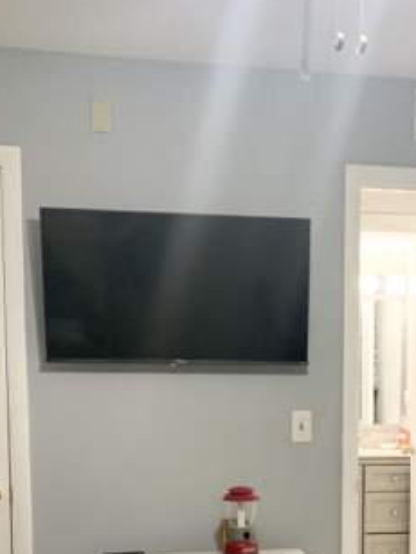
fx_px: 865
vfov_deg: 34.7
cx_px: 324
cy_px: 419
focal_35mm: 54
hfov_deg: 26.6
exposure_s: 1/60
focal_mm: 4.25
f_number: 1.8
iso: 125
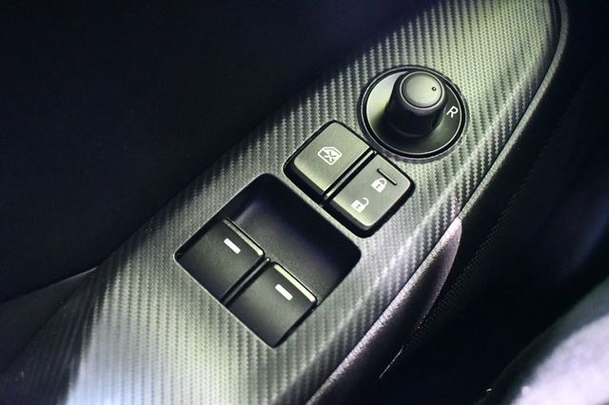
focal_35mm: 51
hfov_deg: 38.9
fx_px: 862
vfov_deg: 26.5
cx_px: 304
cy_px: 202
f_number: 4.5
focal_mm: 34
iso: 12800
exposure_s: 1/60
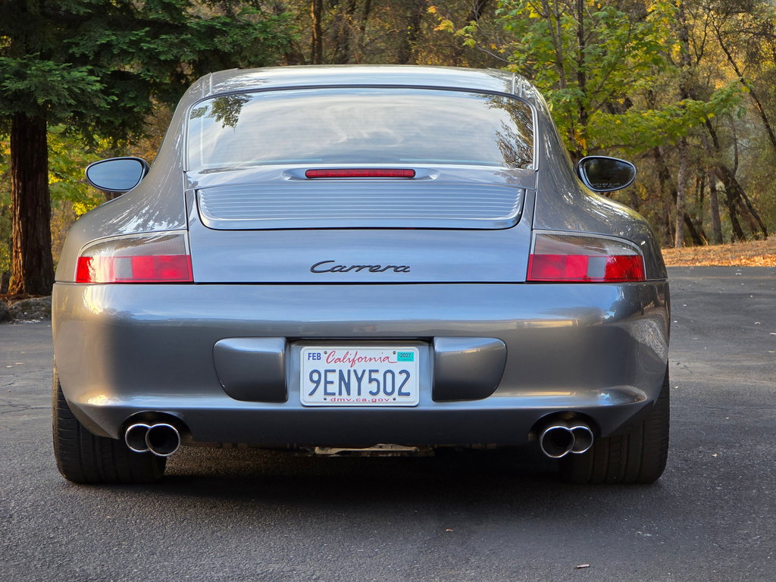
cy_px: 291
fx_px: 2578
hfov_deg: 17.1
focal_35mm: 115
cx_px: 388
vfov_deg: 12.9
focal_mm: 18.6
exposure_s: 1/120
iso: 160
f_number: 3.4
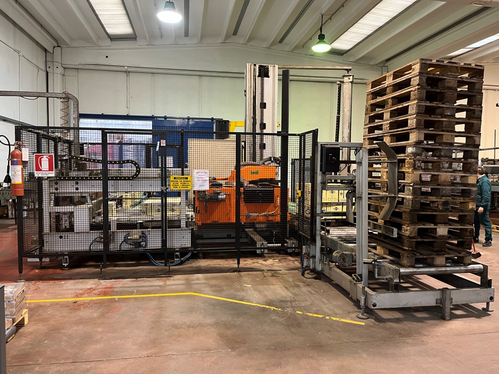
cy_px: 187
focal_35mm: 26
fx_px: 375
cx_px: 250
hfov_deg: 67.3
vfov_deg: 53.1
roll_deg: -0.7
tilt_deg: -3.6
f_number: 1.6
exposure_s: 1/50
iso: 400
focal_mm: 5.1
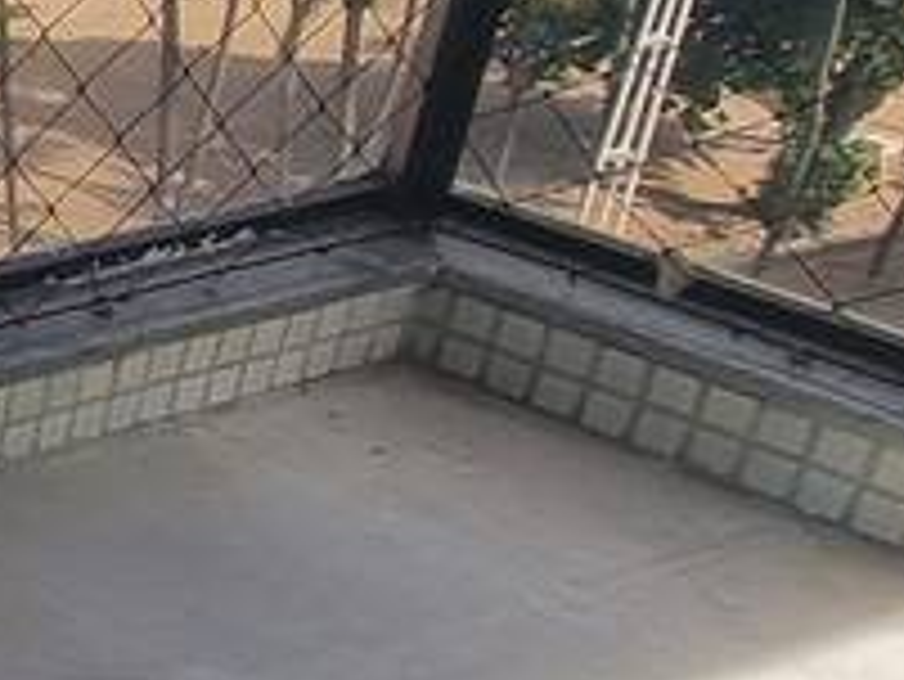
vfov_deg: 15.9
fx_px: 2430
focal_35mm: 93
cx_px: -1615
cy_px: 239
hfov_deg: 12.4
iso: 50
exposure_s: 1/1400
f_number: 2.2
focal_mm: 2.2
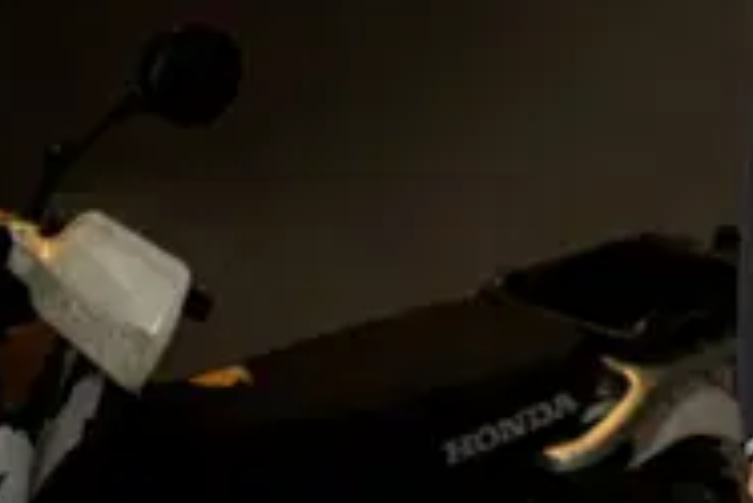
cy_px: 177
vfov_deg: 2.5
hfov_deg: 3.8
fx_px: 11429
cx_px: 1140
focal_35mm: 546
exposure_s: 1/50
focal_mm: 85
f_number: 7.1
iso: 500
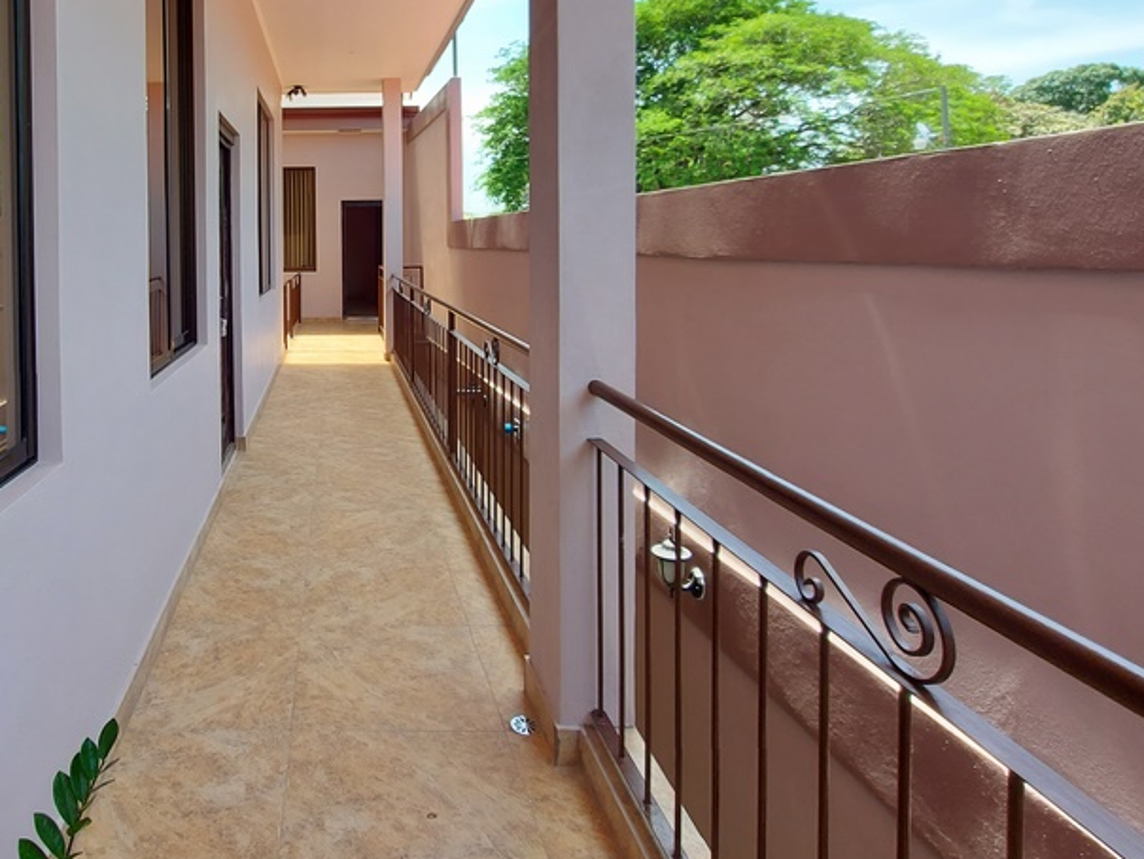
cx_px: 318
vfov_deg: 58.4
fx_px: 727
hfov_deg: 72.2
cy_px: 229
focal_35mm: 22
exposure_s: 1/227
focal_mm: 1.74
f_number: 2.2
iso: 50
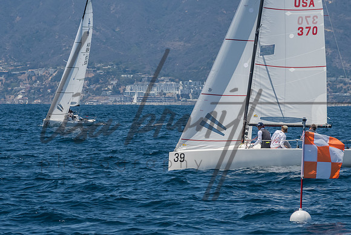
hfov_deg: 6.2
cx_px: 159
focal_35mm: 329
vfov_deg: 4.2
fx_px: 3218
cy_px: 127
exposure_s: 1/1000
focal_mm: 200
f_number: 14
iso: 640
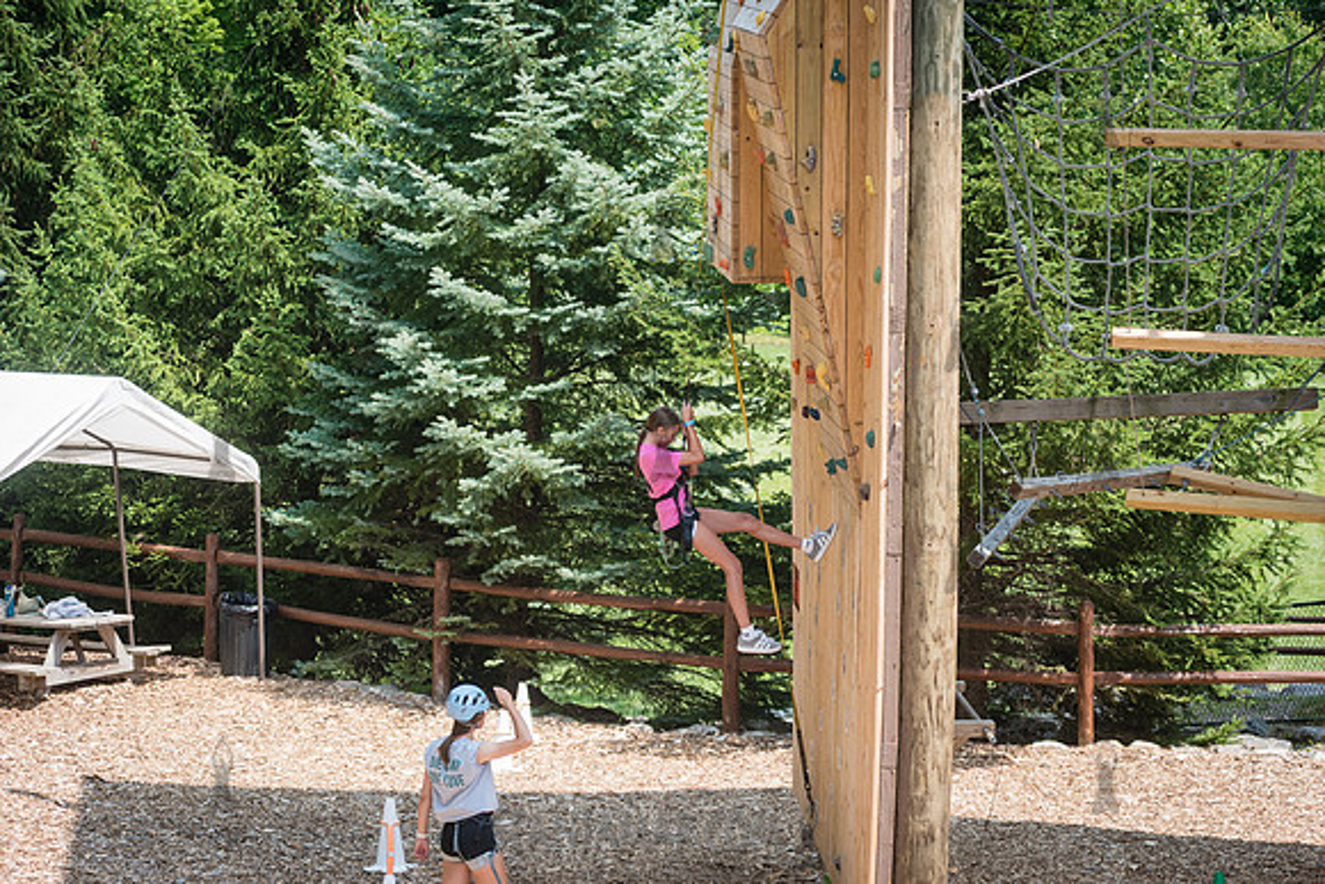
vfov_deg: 15.7
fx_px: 3213
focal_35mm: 87
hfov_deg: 23.3
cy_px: 443
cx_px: 684
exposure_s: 1/500
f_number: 4
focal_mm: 80
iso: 200
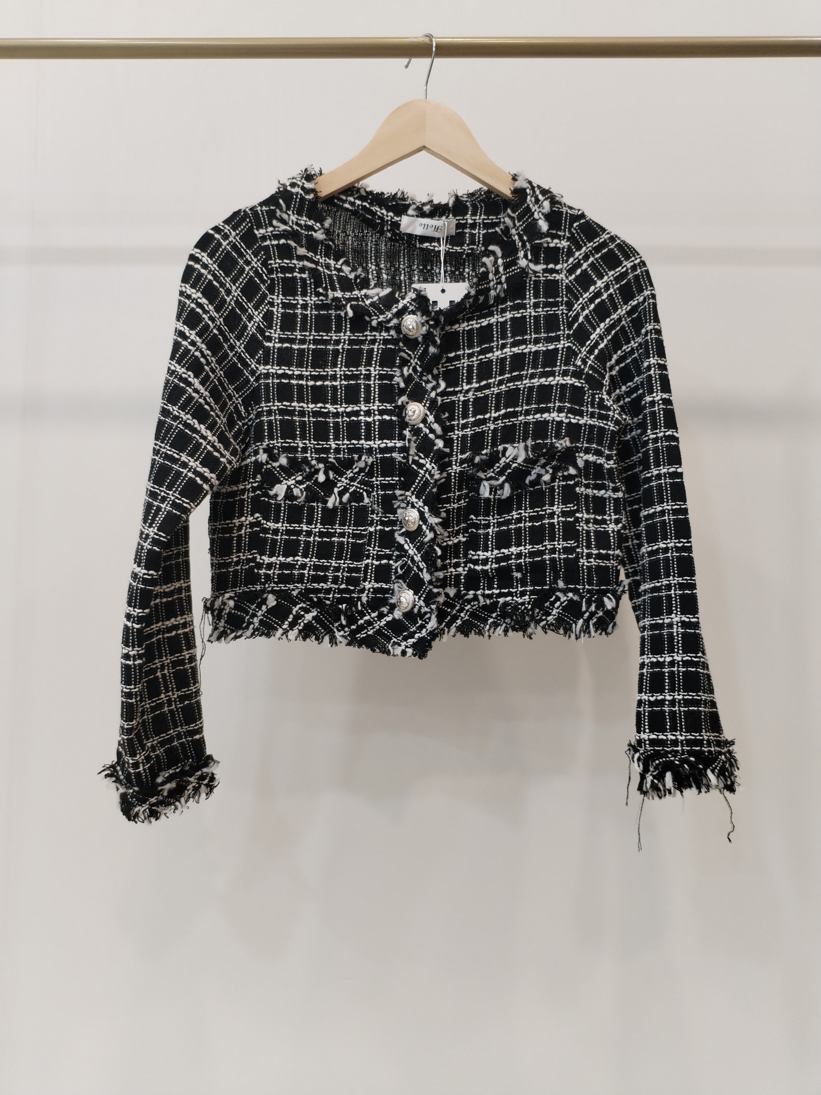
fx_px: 917
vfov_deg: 61.7
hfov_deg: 48.2
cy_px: 548
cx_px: 410
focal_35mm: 29
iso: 389
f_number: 1.8
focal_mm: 4.75
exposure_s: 1/60
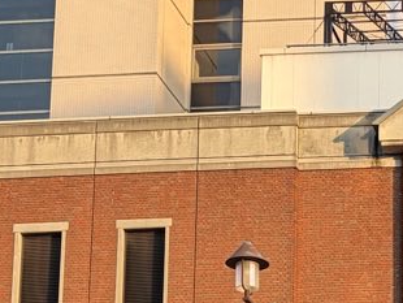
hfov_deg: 13.9
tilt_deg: +12.0
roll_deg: +1.3
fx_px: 1561
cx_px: 594
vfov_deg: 10.8
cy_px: 417
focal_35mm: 134
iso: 50
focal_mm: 5.96
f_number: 1.6
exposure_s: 1/444
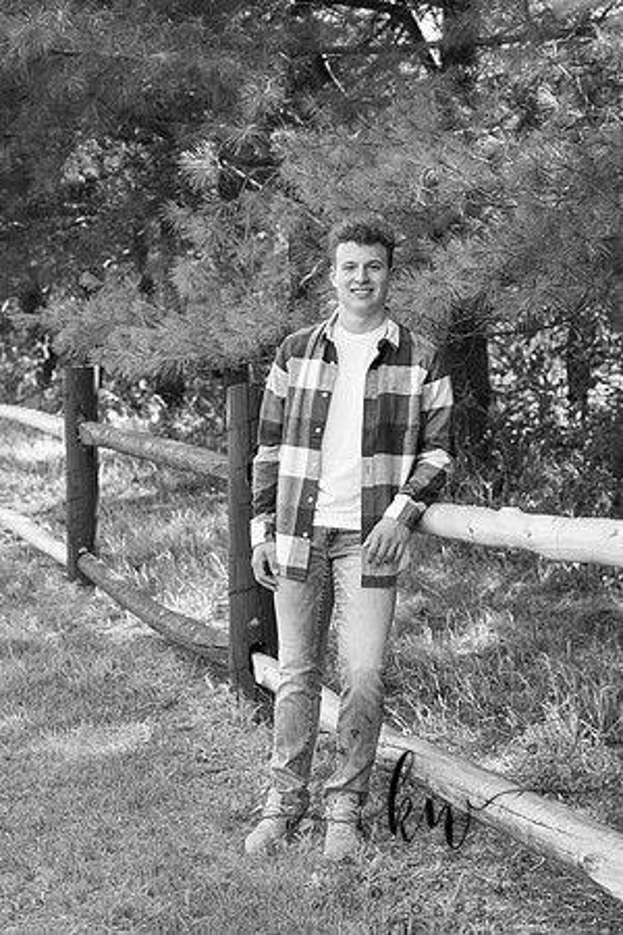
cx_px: 312
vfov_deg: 28.8
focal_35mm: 70
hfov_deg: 19.5
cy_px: 468
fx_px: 1817
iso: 400
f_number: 5
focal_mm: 70
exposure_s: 1/200
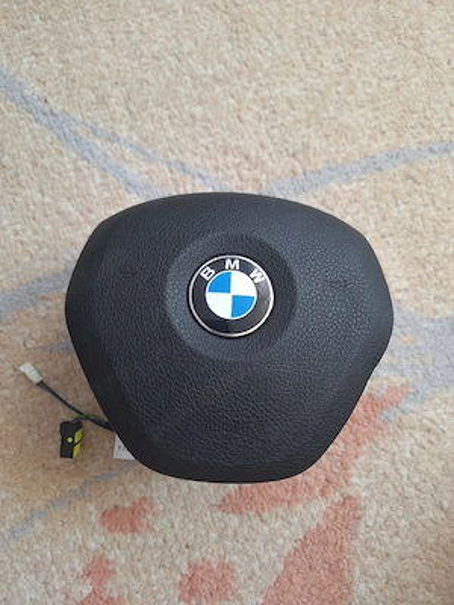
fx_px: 402
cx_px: 227
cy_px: 302
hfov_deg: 58.9
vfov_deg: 73.9
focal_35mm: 23
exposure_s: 1/33
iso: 250
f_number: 1.8
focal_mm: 5.54
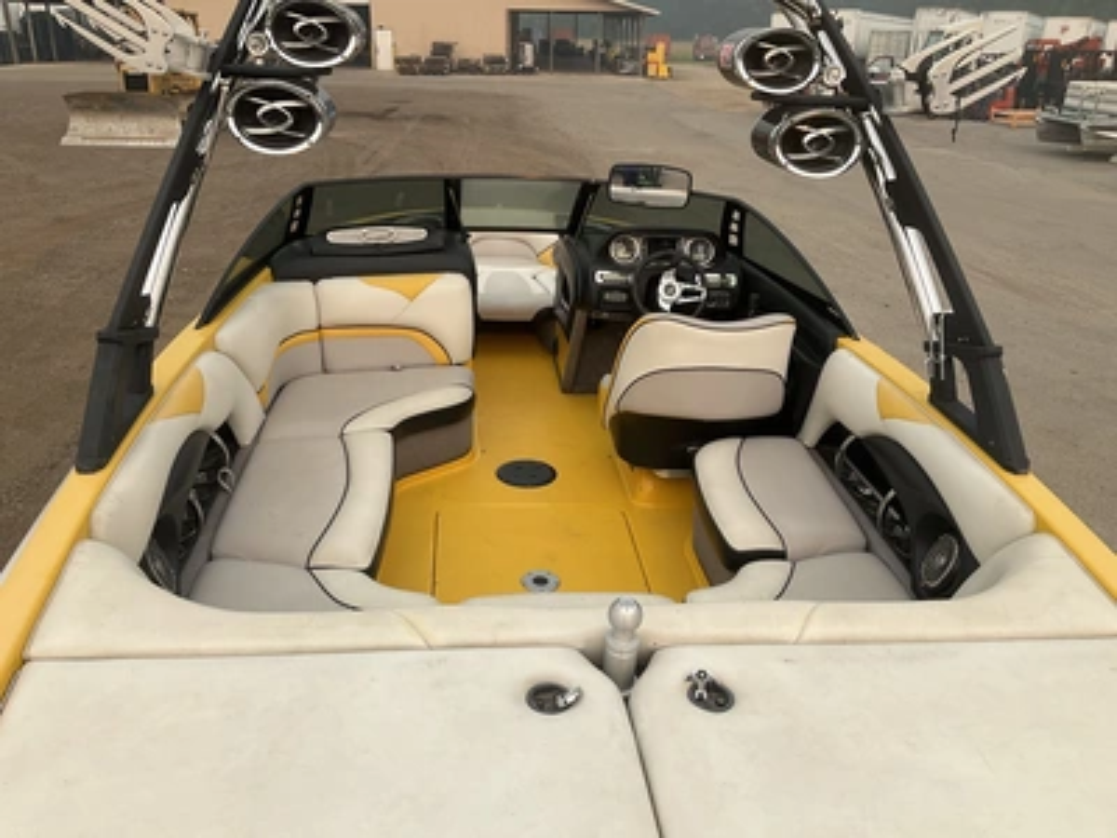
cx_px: 558
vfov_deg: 48.2
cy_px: 419
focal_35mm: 29
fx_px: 936
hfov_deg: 61.7
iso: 25
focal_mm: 3
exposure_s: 1/1144
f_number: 1.8
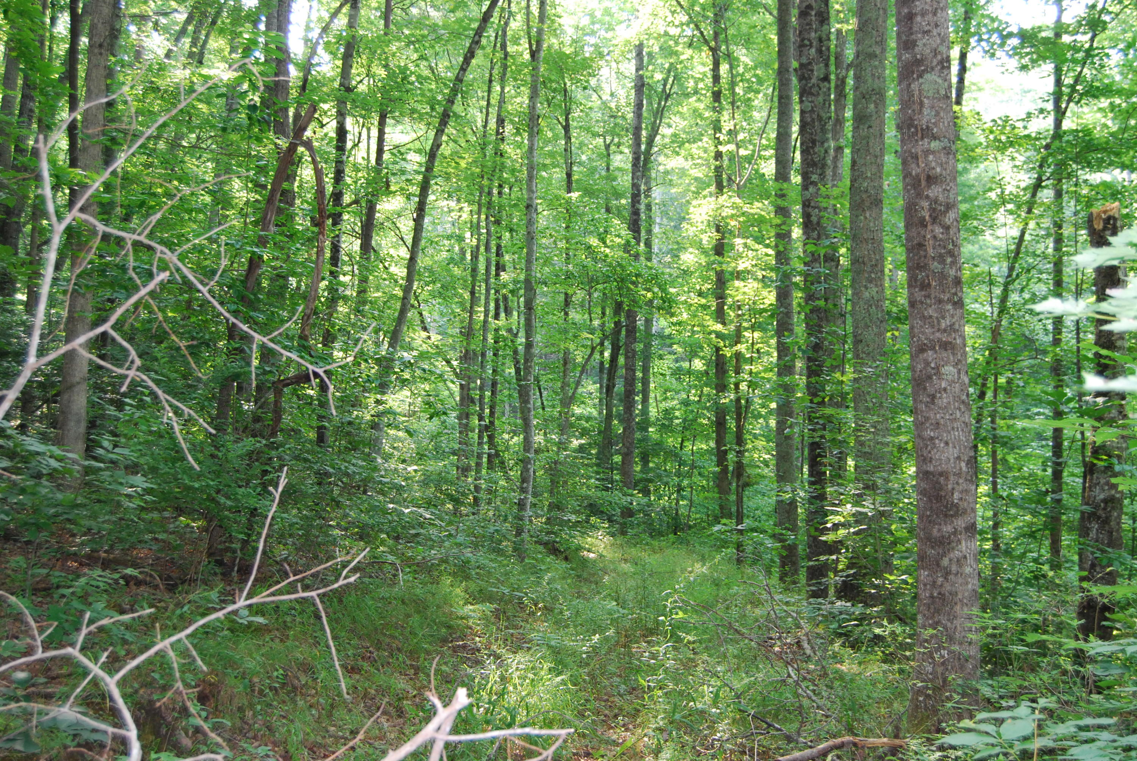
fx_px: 1423
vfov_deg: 29.9
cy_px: 380
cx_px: 568
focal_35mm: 45
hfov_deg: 43.6
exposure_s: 1/60
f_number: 4.2
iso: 640
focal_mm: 30
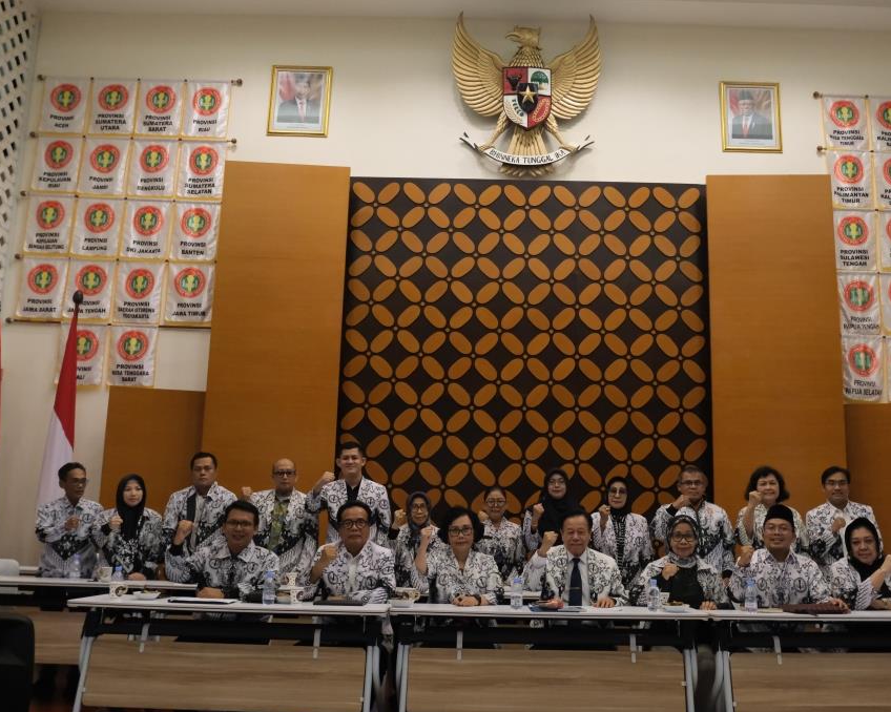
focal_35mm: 34
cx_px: 497
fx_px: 896
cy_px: 358
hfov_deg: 52.7
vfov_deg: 43.3
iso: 4000
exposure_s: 1/100
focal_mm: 20.3
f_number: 4.2
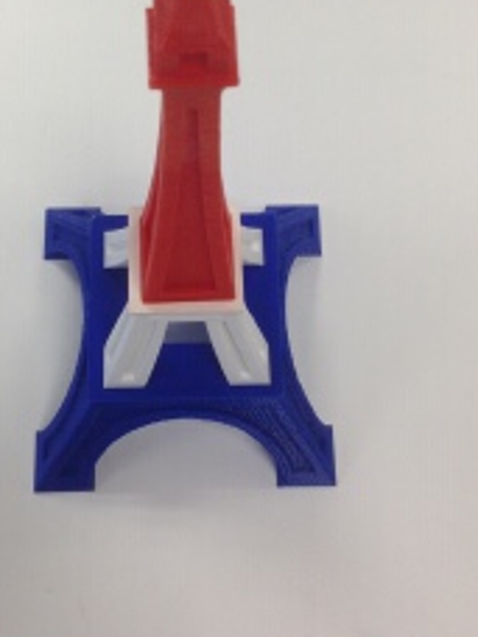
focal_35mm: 58
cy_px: 210
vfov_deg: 32.9
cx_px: 210
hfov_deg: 25.2
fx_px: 1068
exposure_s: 1/60
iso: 50
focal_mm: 4.12
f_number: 2.4
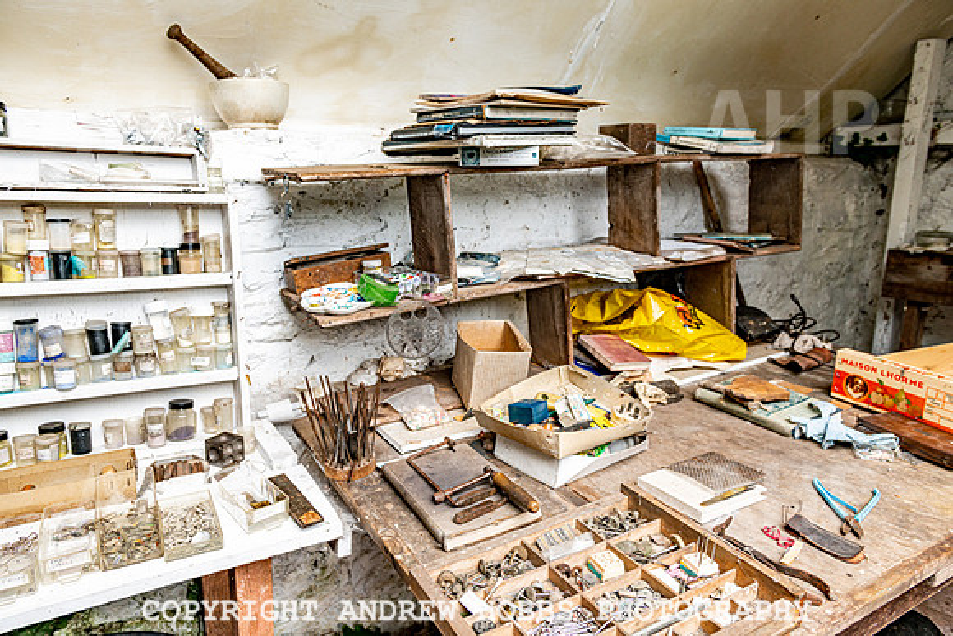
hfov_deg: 73.7
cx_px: 476
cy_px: 318
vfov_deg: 53.2
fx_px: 635
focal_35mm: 24
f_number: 5.6
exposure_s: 1/80
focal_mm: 24
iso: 64
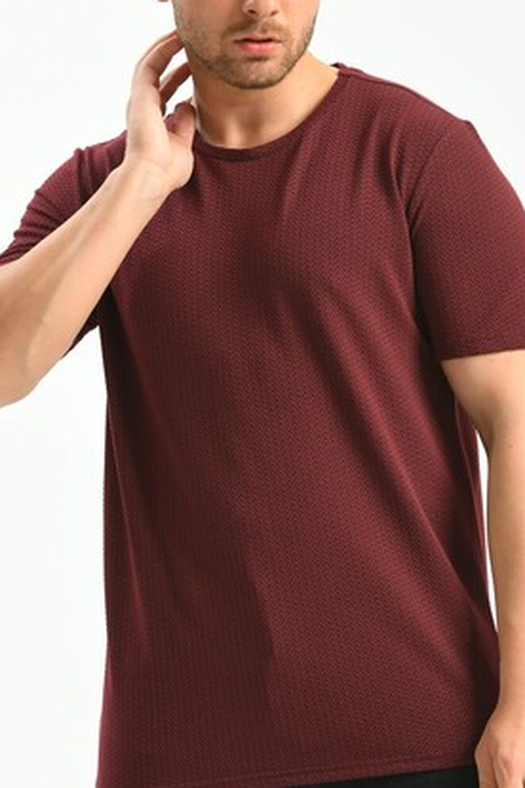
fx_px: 4834
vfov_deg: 9.3
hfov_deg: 6.2
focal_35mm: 221
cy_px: 463
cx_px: 337
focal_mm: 122
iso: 100
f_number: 5.6
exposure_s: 1/160
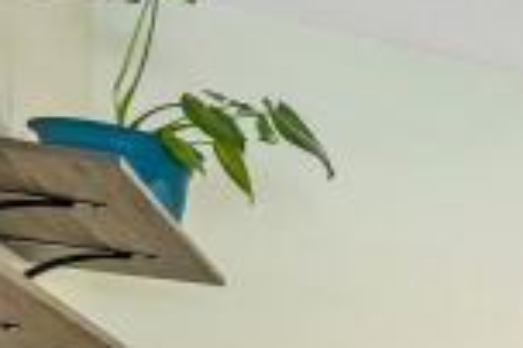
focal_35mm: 79
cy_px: 569
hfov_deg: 15.0
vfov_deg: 15.5
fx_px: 1146
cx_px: 1259
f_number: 8
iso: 2500
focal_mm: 16
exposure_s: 1/30
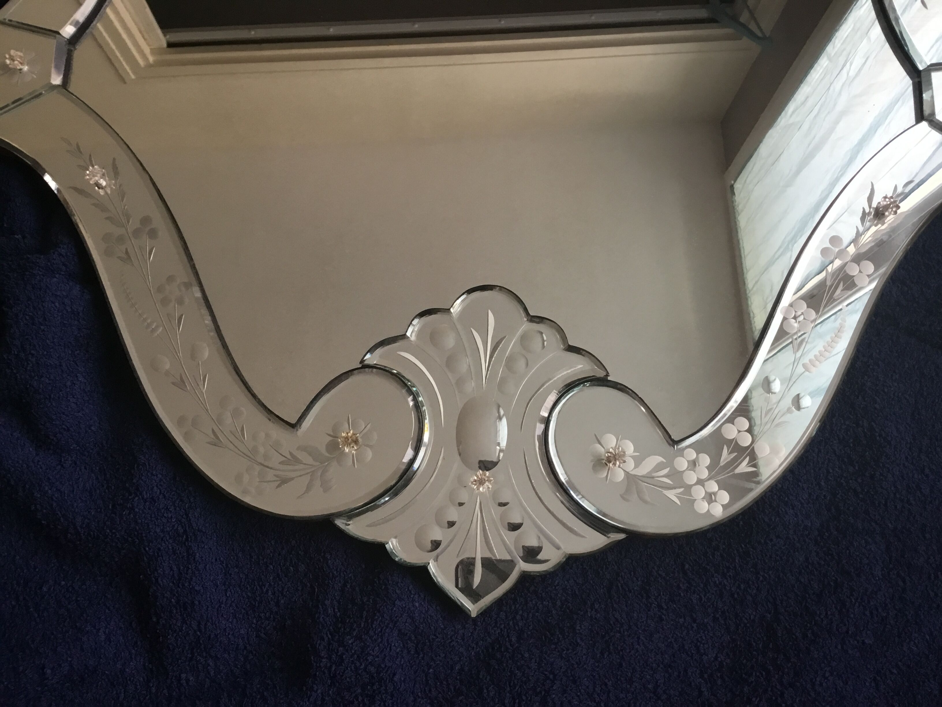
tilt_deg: -74.8
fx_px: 844
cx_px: 471
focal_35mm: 31
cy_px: 354
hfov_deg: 58.4
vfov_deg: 45.4
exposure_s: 1/33
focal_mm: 3.3
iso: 100
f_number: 2.4
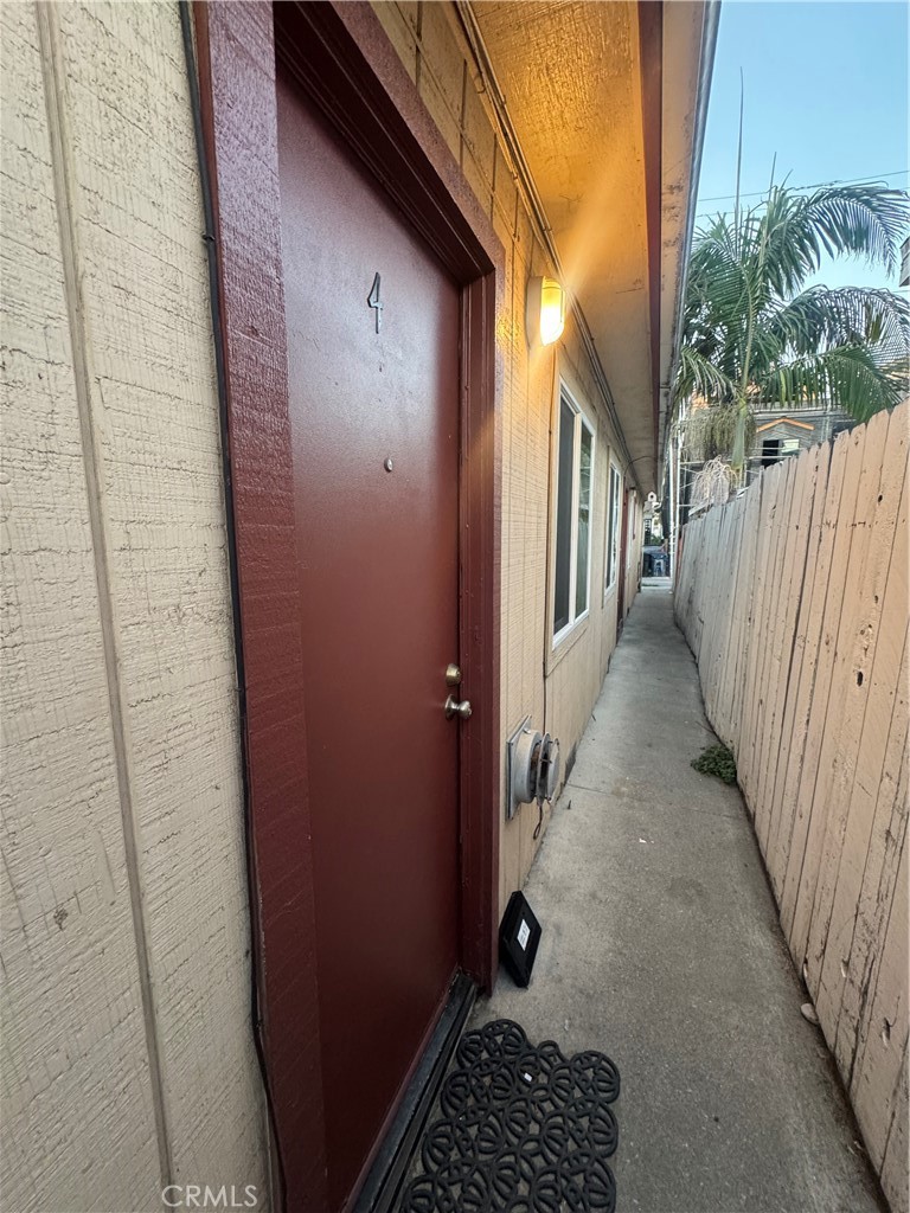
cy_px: 606
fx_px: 491
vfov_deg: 102.1
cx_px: 455
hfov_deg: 85.7
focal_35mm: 14
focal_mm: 2.22
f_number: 2.2
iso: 400
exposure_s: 1/60
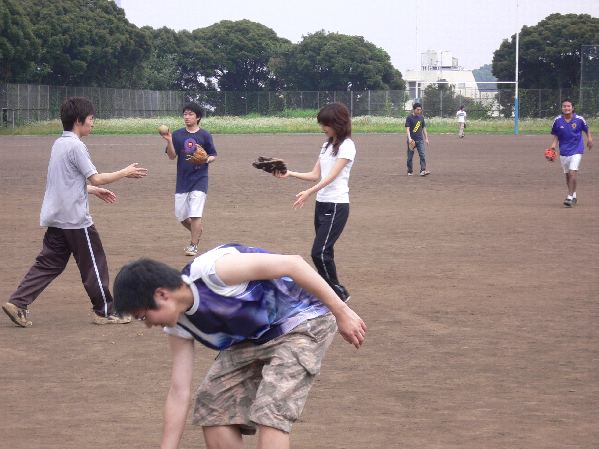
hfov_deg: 20.2
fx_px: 1679
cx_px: 300
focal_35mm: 97
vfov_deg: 15.2
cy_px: 224
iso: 80
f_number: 4.9
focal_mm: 16.1
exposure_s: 1/200
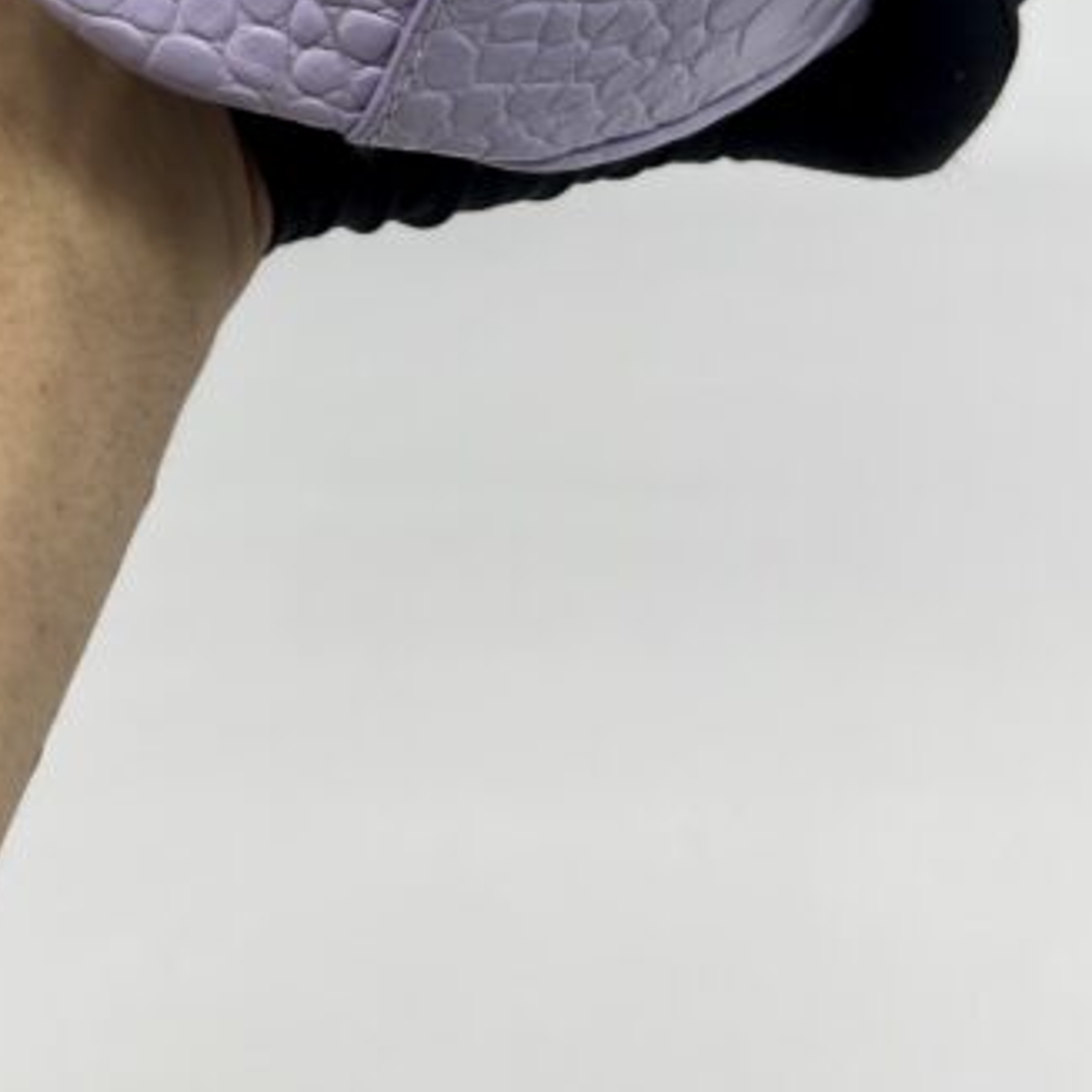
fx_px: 2570
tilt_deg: -30.1
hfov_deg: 23.9
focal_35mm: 72
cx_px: 404
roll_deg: +0.3
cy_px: -424
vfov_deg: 21.2
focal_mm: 5.7
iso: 32
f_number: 1.5
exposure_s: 1/139
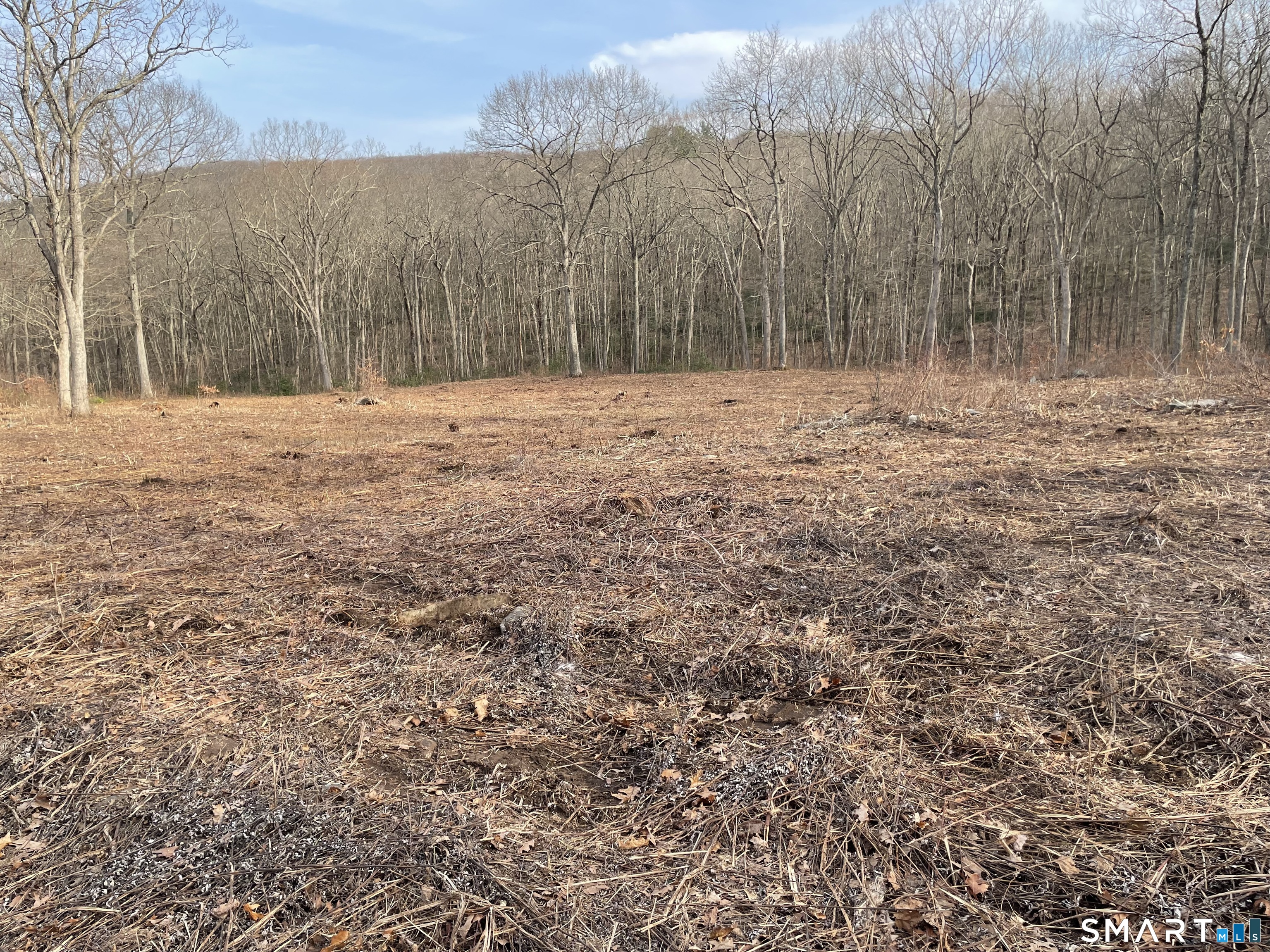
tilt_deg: -14.7
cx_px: 635
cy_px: 476
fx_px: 954
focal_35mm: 26
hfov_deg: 67.3
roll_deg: +0.6
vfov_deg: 53.1
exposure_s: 1/749
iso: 32
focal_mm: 4.2
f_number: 1.6
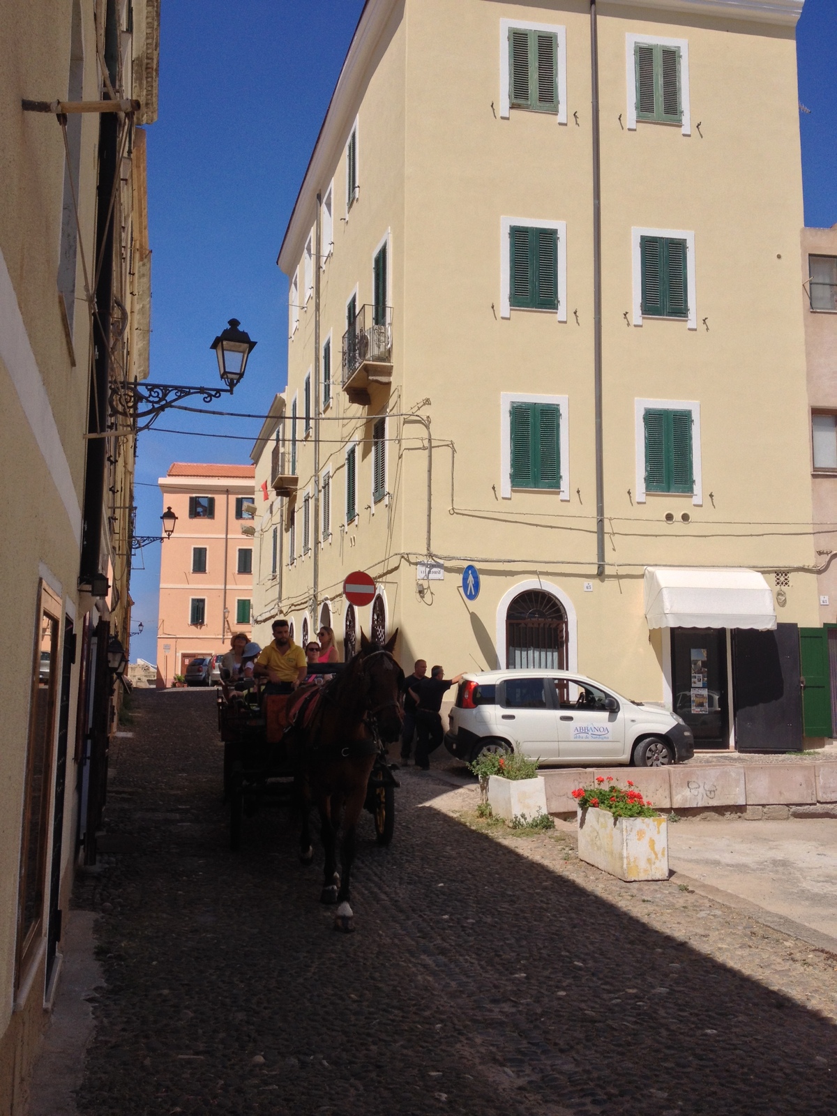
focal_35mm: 35
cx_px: 418
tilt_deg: +4.3
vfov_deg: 52.6
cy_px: 558
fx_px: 1128
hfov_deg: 40.7
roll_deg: +0.6
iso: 50
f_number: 2.4
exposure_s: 1/2304
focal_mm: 4.28
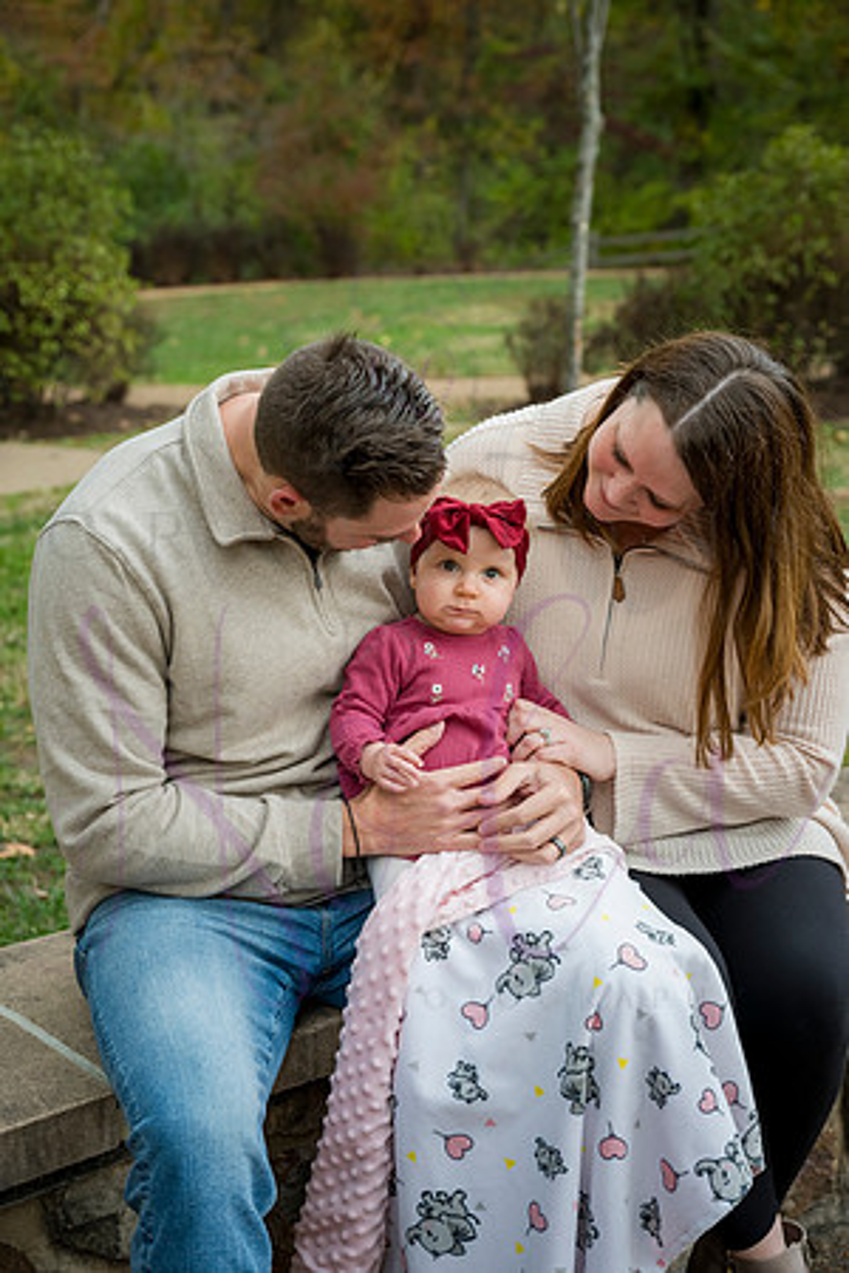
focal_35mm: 57
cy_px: 636
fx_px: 2016
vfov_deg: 35.1
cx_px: 424
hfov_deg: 23.8
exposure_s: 1/500
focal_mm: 57
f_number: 4.5
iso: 400
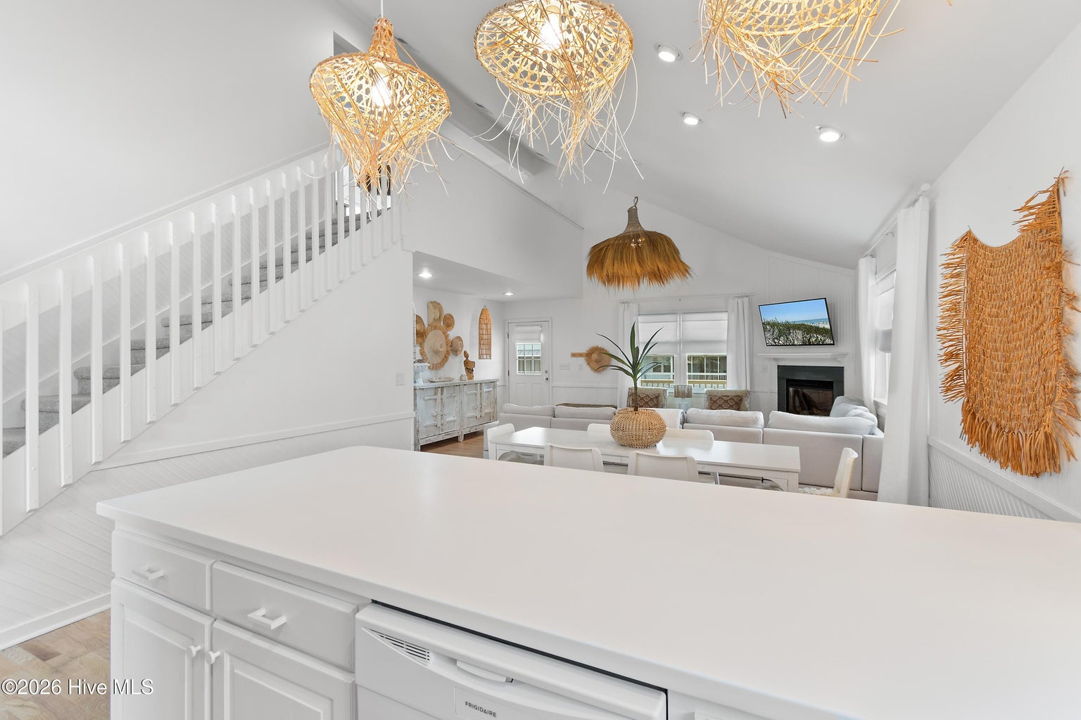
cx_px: 540
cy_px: 360
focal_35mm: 15
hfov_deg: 100.4
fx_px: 450
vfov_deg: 77.3
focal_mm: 10
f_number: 4.5
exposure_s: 1/6
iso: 100
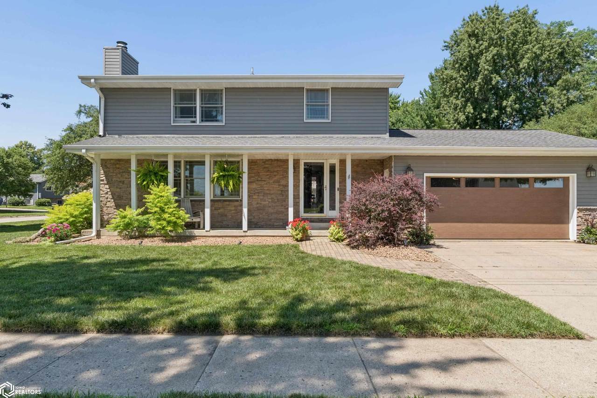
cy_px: 199
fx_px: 353
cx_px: 298
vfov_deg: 58.8
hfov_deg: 80.4
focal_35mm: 21
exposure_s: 1/320
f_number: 8
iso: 200
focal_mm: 14.2
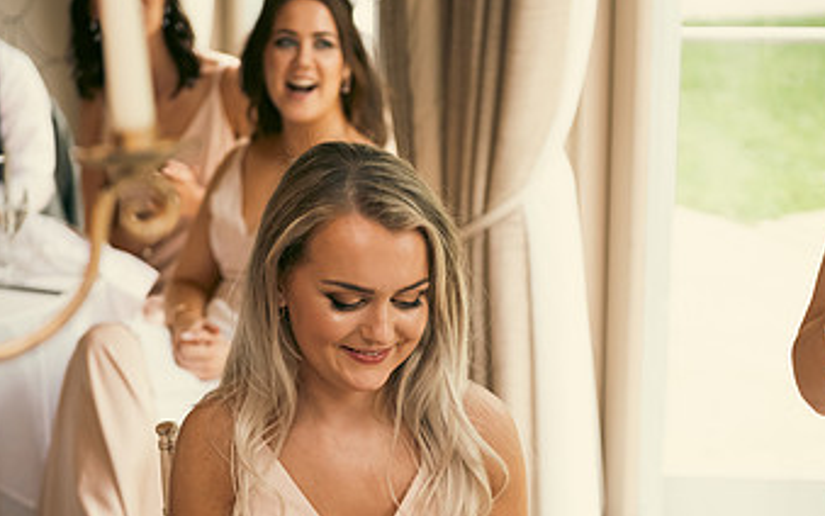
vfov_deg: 12.1
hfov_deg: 19.3
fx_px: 2429
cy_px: 403
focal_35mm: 108
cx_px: 360
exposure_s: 1/160
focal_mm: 62
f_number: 3.5
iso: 640
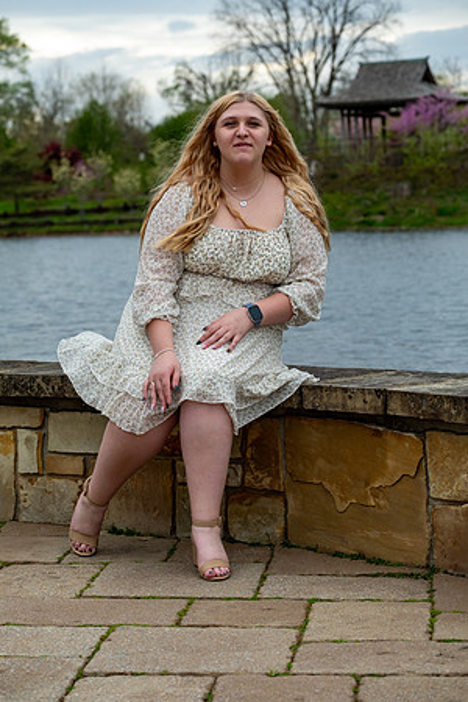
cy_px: 351
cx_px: 234
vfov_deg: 23.1
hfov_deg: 15.5
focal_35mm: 88
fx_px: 1716
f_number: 4
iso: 250
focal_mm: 58.7
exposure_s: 1/400
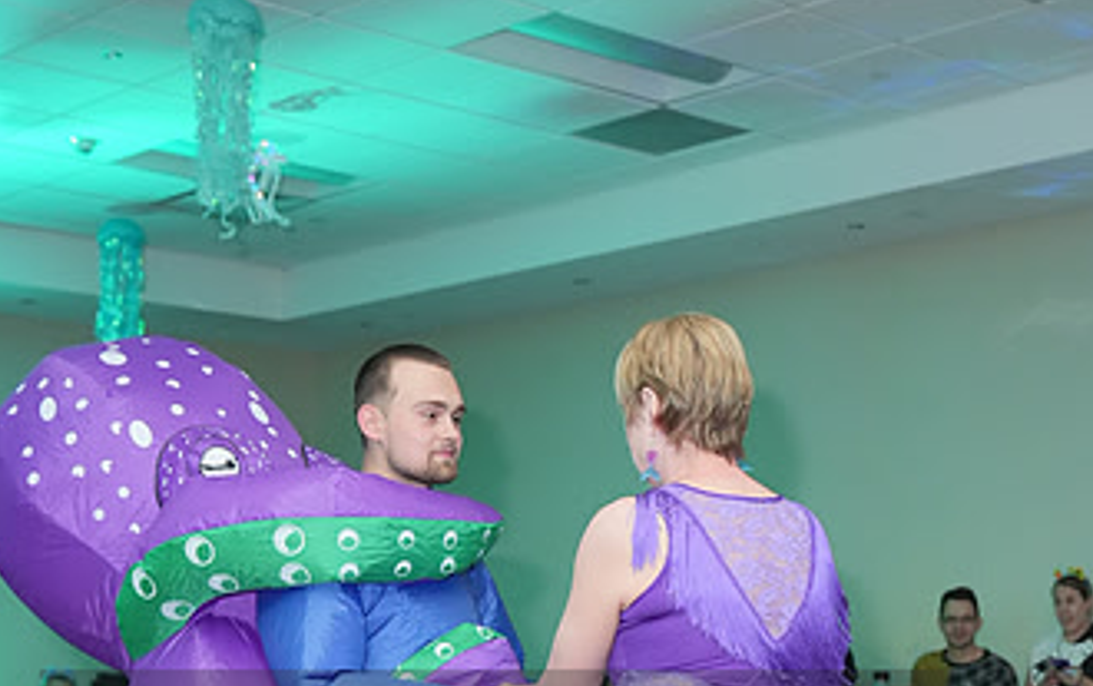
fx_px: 2028
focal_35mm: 68
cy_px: 782
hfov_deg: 30.2
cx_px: 498
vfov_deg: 18.4
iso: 4000
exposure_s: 1/200
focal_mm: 38
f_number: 4
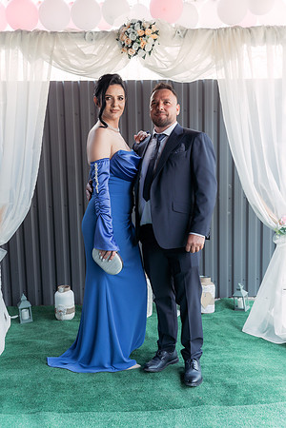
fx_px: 393
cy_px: 214
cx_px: 143
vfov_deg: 57.2
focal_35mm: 33
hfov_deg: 40.0
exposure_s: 1/400
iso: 640
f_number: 2.8
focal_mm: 33
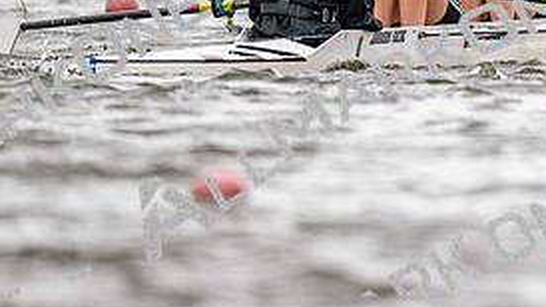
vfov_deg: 0.9
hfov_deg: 1.6
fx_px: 19237
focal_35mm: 1329
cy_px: -45
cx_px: 544
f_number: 4
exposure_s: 1/2500
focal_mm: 600
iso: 500
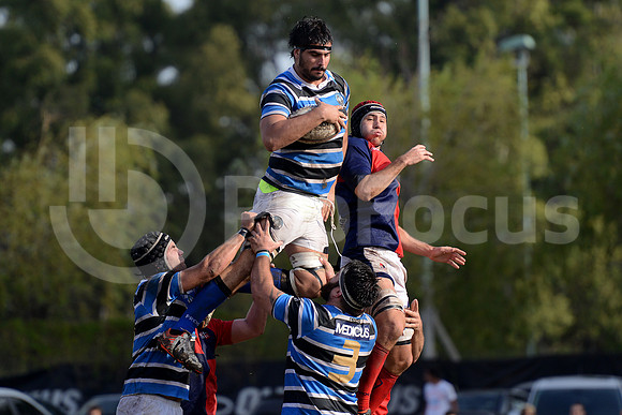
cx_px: 311
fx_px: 4666
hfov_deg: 7.6
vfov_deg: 5.1
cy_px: 208
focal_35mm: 270
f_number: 4
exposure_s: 1/1250
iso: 500
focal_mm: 270
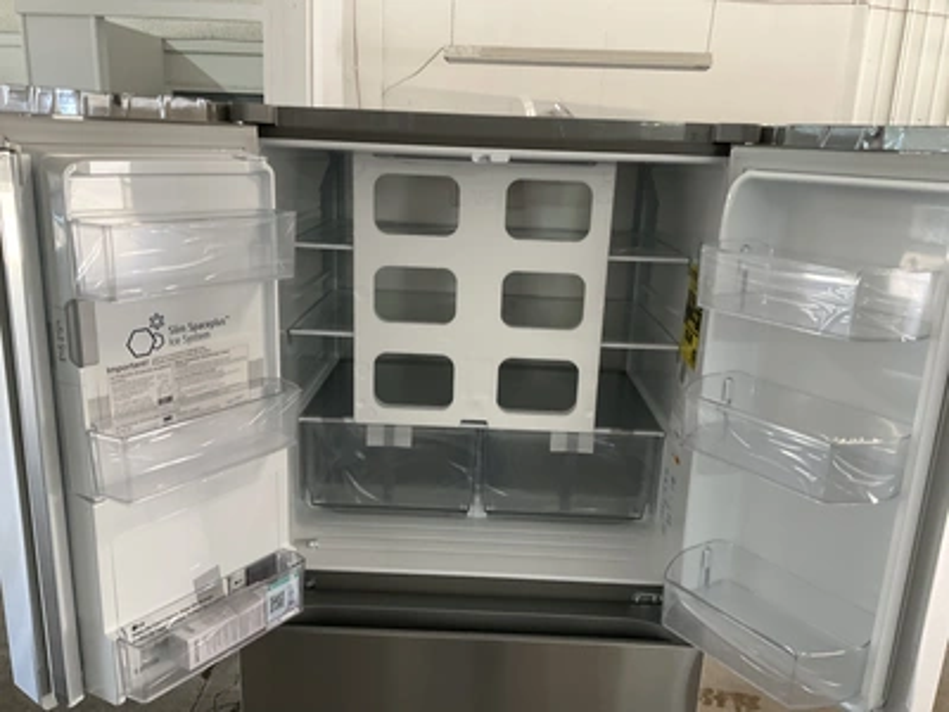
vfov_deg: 48.2
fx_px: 795
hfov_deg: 61.7
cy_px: 356
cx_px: 474
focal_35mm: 29
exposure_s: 1/60
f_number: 1.8
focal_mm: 3
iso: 100
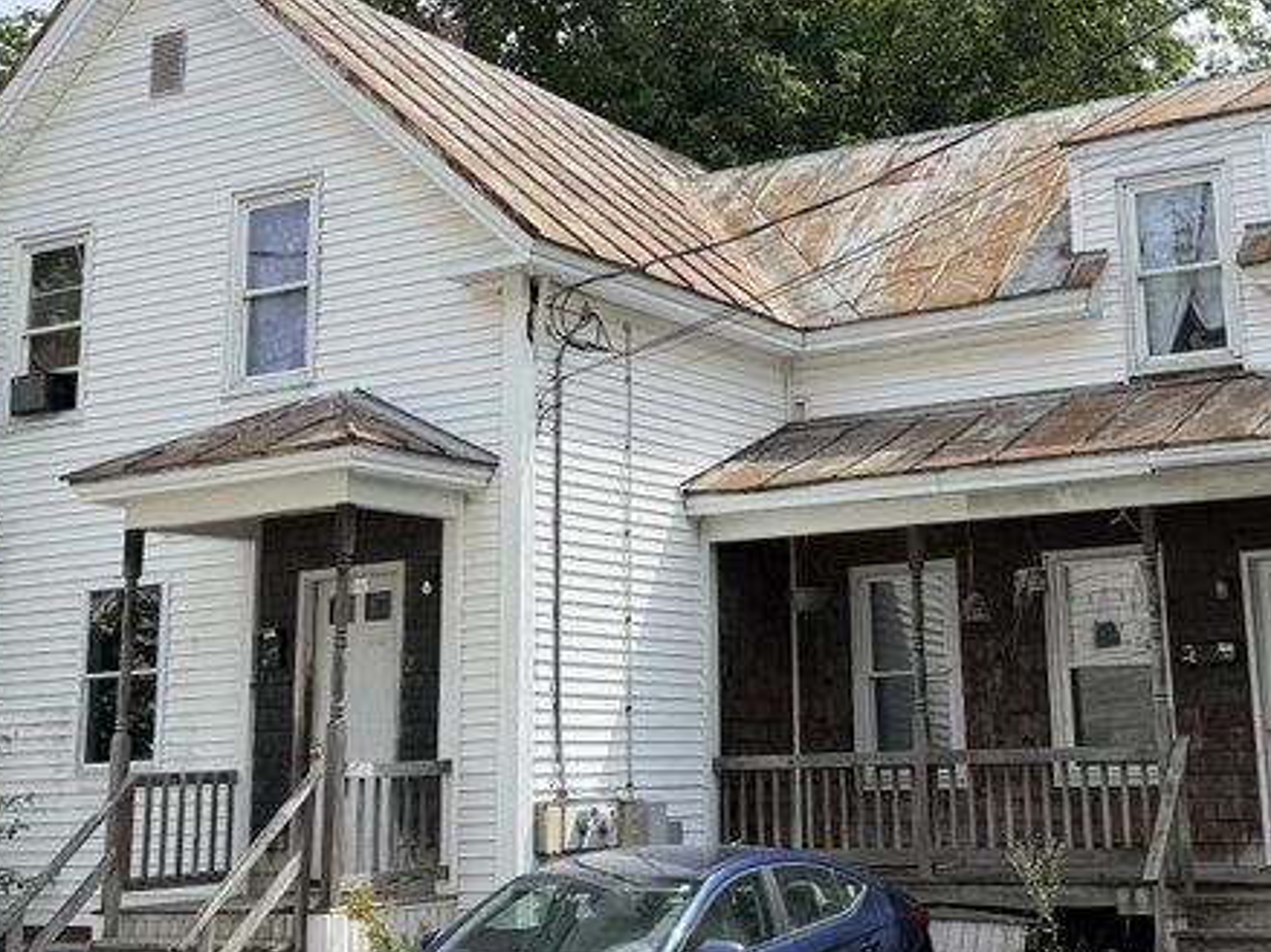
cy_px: 272
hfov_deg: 34.3
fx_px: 2056
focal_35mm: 56
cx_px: 744
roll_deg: +1.7
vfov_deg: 25.9
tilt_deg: +14.9
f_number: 1.78
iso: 80
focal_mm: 6.76
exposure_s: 1/3953
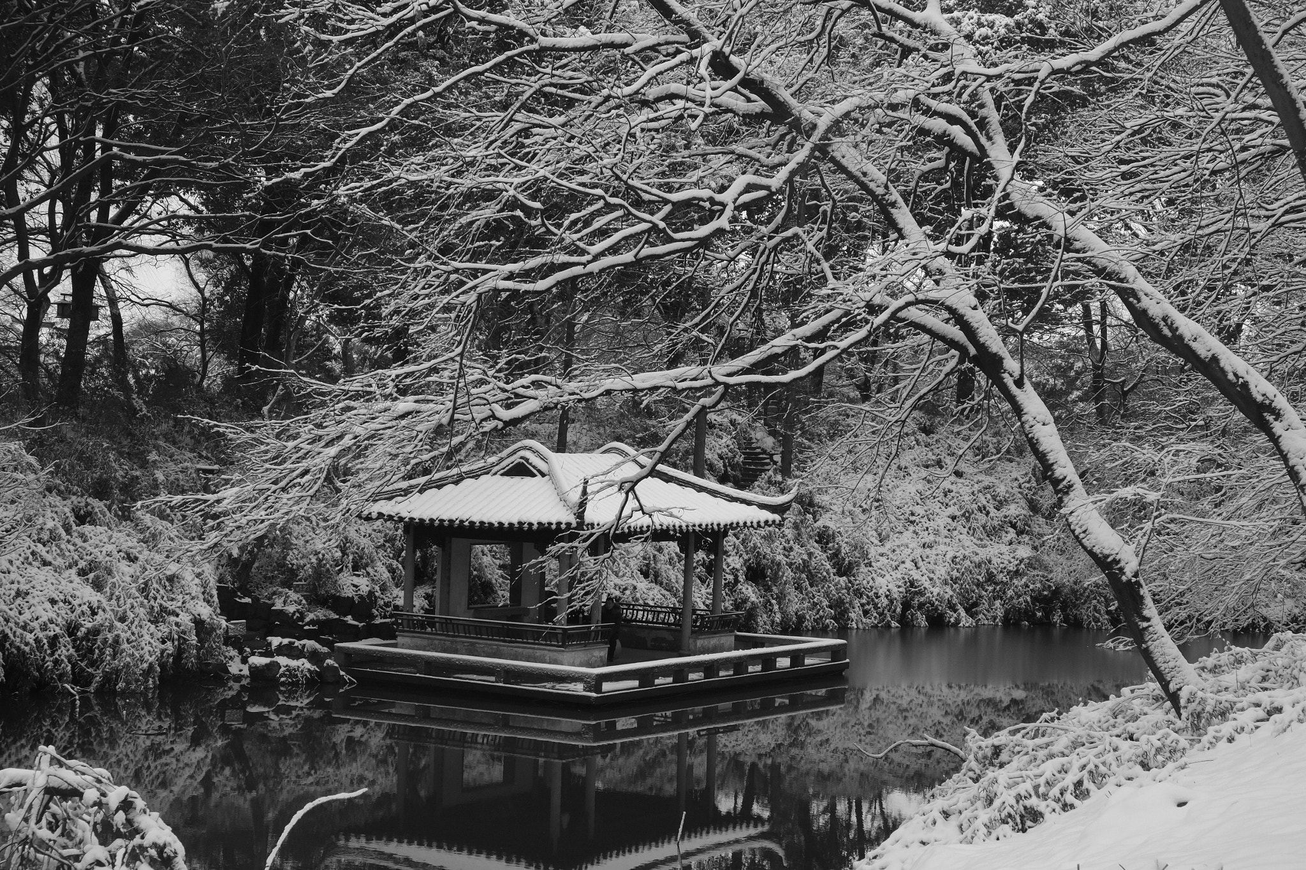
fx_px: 2213
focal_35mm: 61
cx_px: 653
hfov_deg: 32.9
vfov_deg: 22.3
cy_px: 435
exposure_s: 1/420
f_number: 13
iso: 1250
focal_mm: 40.7
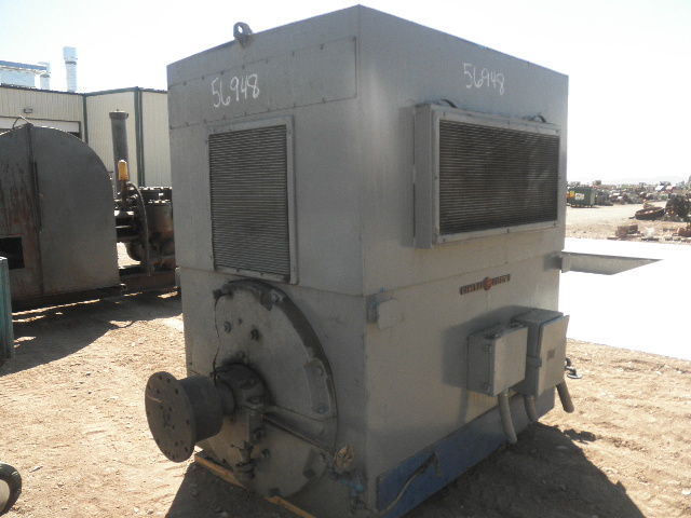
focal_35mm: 28
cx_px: 346
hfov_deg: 63.4
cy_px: 259
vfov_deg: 49.7
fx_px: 559
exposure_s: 1/400
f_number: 3
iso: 64
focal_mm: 5
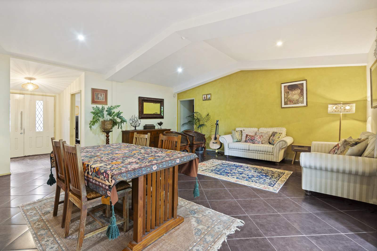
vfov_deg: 73.8
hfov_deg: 96.7
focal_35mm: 16
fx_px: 168
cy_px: 126
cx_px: 188
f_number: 10
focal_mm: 16
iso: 250
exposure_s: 2.5
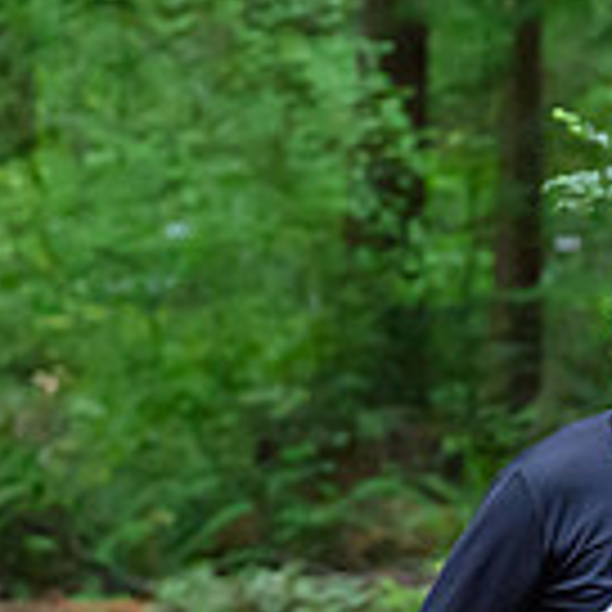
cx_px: 368
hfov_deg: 4.6
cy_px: 646
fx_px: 7681
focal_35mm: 384
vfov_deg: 4.6
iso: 5600
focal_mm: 70
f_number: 3.5
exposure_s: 1/640
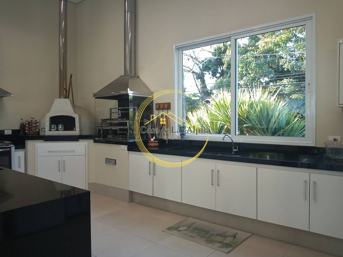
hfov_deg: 81.7
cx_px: 172
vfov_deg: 66.0
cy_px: 128
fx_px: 198
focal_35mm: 20
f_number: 2
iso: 212
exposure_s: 1/50
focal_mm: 3.54
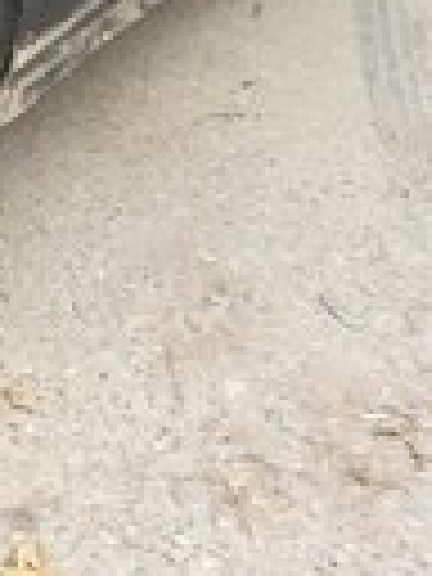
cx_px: 22
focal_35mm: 112
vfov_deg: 16.6
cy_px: -166
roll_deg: -2.2
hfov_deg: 13.1
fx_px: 1864
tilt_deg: -19.7
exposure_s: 1/50
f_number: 2.2
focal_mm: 4.15
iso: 32
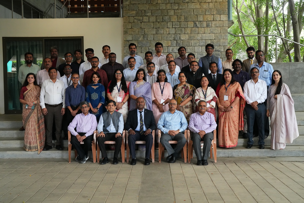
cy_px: 102
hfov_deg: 39.6
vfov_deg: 27.0
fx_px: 422
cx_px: 152
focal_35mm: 50
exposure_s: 1/125
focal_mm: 50
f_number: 7.1
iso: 4000
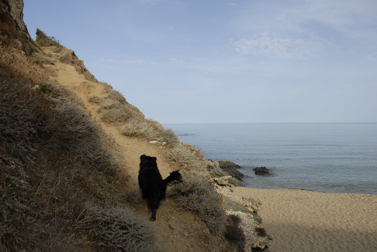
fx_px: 315
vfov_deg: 43.7
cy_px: 126
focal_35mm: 30
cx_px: 188
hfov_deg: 61.9
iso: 100
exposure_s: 1/250
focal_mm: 20
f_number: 6.3
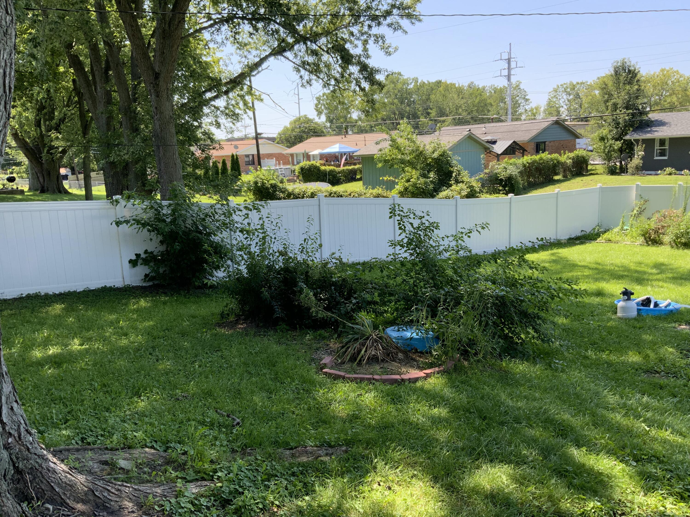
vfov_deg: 48.2
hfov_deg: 61.7
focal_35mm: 29
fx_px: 578
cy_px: 258
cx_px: 345
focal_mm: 3
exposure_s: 1/397
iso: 16
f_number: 1.8
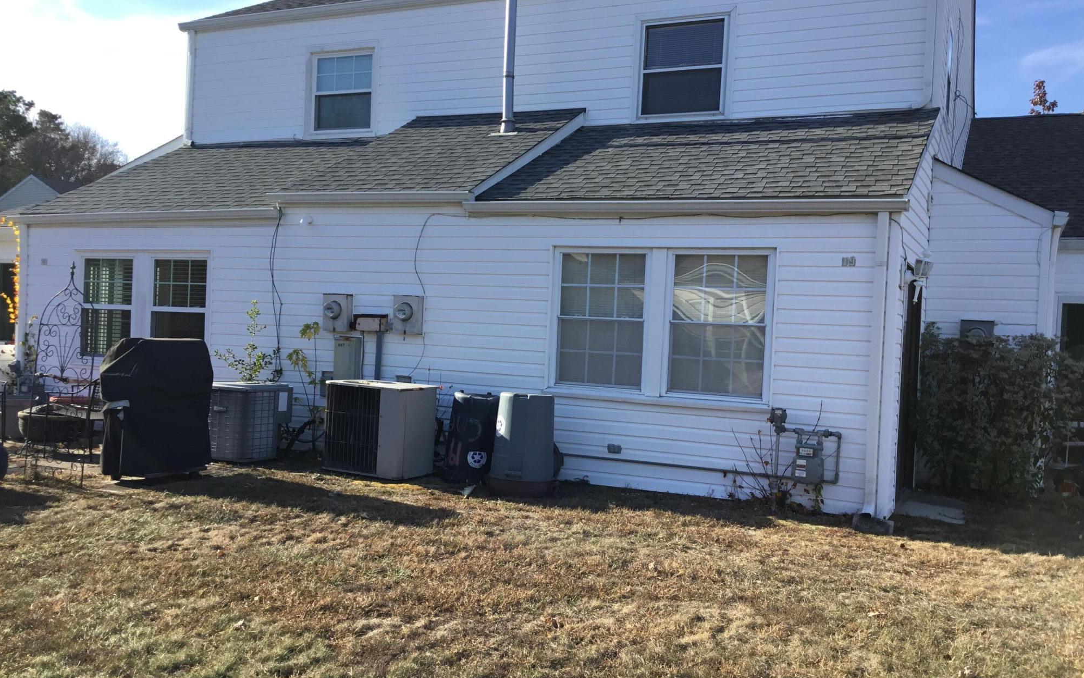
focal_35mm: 33
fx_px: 975
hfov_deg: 58.1
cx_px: 543
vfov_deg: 38.3
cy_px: 343
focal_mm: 3.3
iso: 25
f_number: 2.4
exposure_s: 1/525
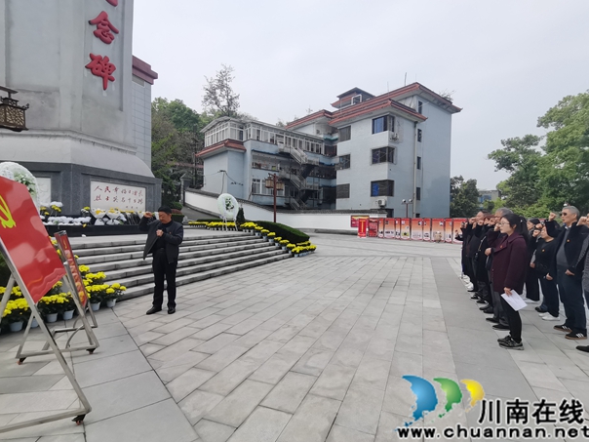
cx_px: 305
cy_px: 226
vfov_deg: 71.6
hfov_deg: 87.7
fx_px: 306
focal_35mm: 18
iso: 50
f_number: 2.4
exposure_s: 1/1328
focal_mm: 1.78
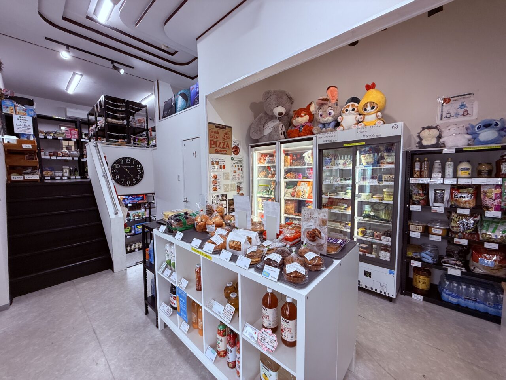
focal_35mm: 14
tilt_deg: -3.2
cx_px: 253
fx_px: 205
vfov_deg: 85.7
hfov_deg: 102.1
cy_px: 190
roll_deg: +0.2
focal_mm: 2.22
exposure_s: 1/120
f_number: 2.2
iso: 125
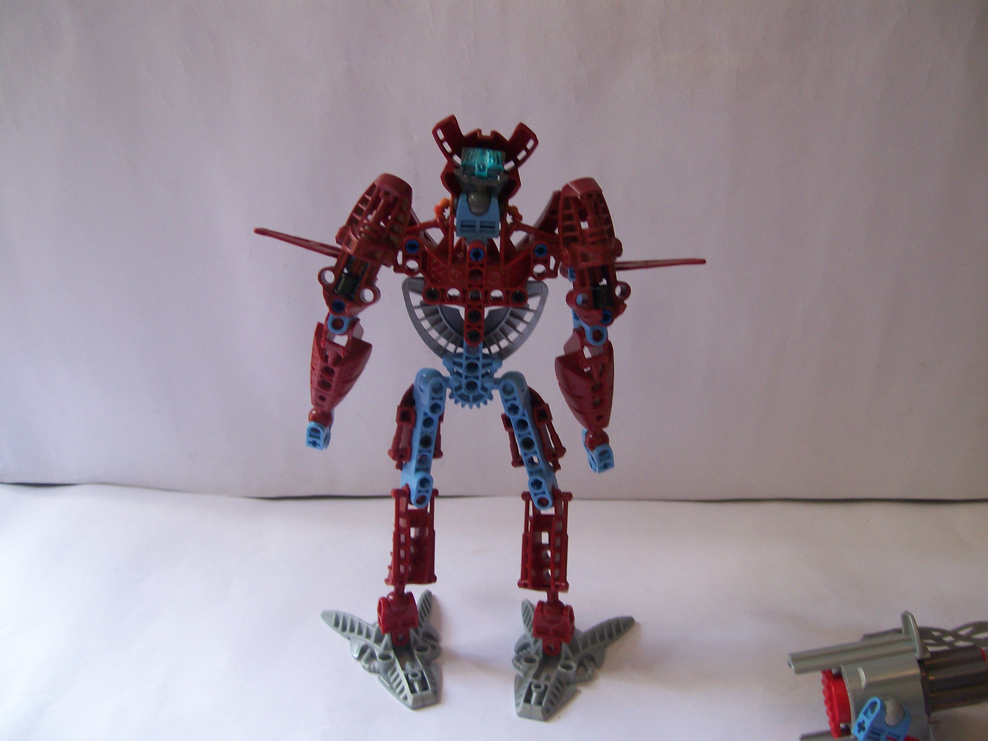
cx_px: 494
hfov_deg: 51.4
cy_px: 370
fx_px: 1028
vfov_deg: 39.7
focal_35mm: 36
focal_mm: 6
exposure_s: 1/55.2
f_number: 2.7
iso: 80
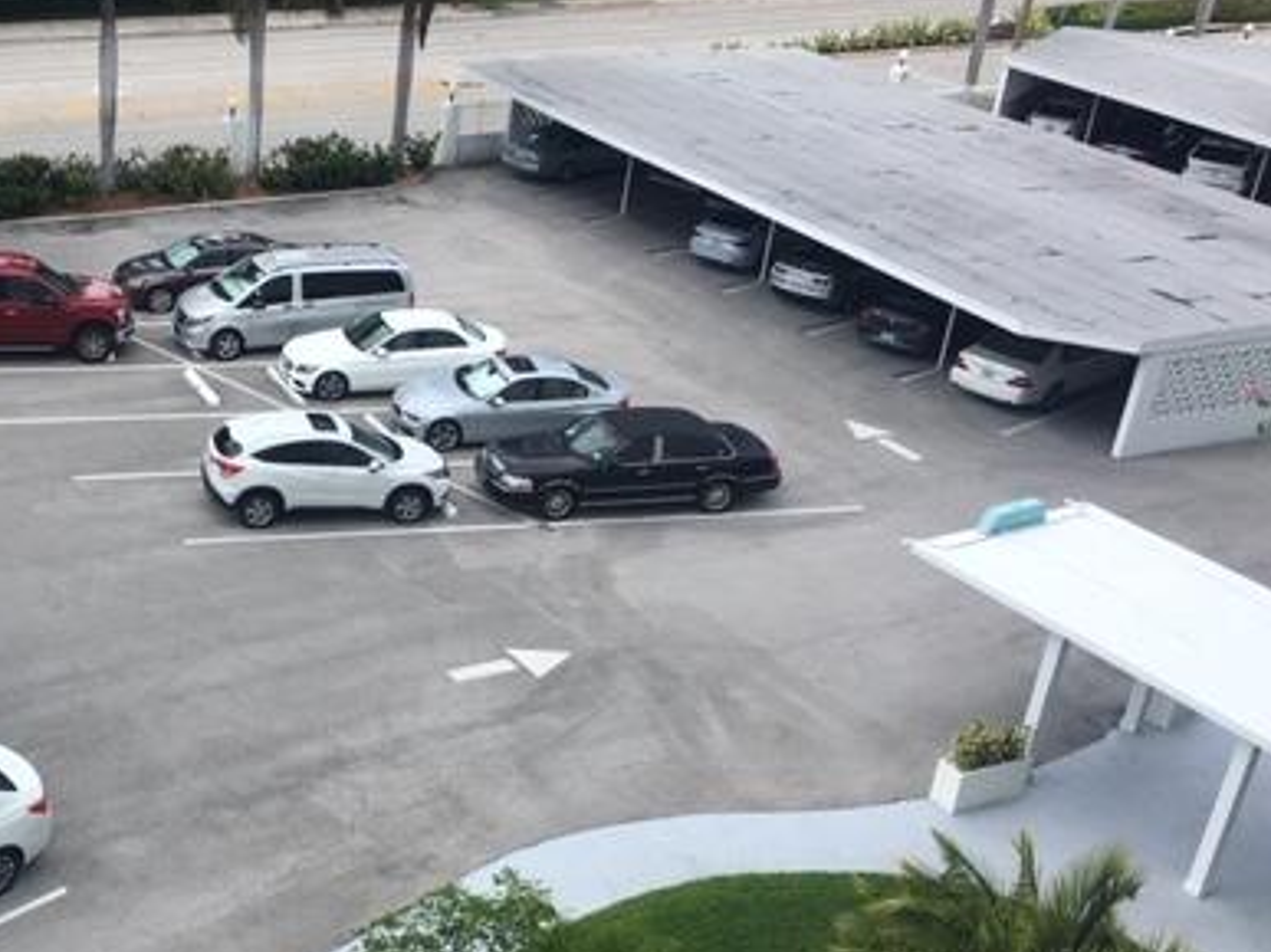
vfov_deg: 30.2
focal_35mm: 48
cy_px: 555
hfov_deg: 38.4
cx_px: 276
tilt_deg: -28.6
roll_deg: -4.1
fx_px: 1762
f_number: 2.2
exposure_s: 1/845
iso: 25
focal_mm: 4.15
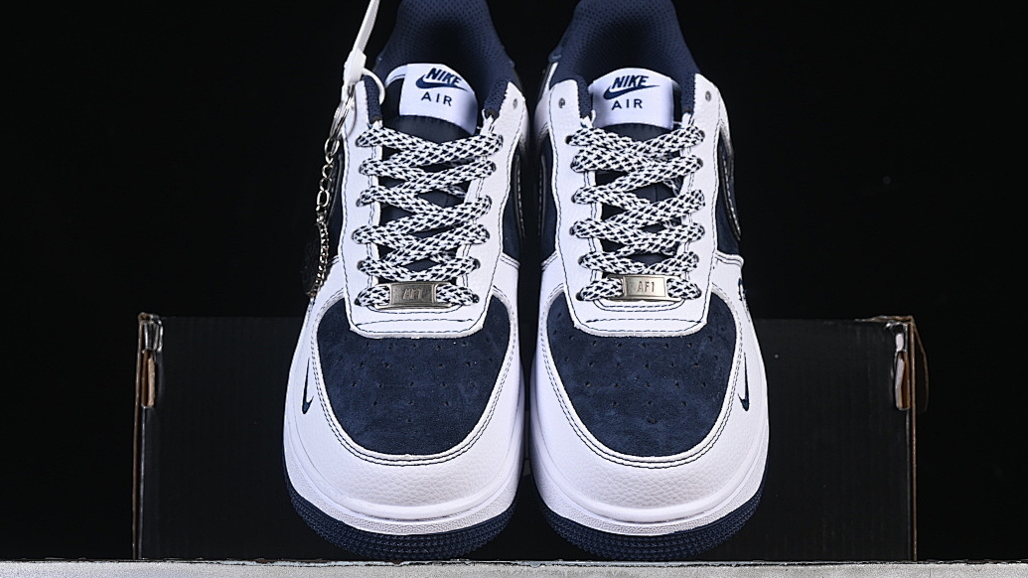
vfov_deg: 14.7
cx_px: 524
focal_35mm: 82
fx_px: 2235
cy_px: 339
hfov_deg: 25.9
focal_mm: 50
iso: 160
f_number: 8
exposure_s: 1/80
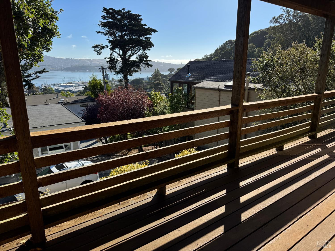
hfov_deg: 71.6
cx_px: 168
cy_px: 126
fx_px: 232
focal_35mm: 24
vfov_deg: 56.8
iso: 80
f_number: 1.78
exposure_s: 1/2506
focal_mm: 6.76
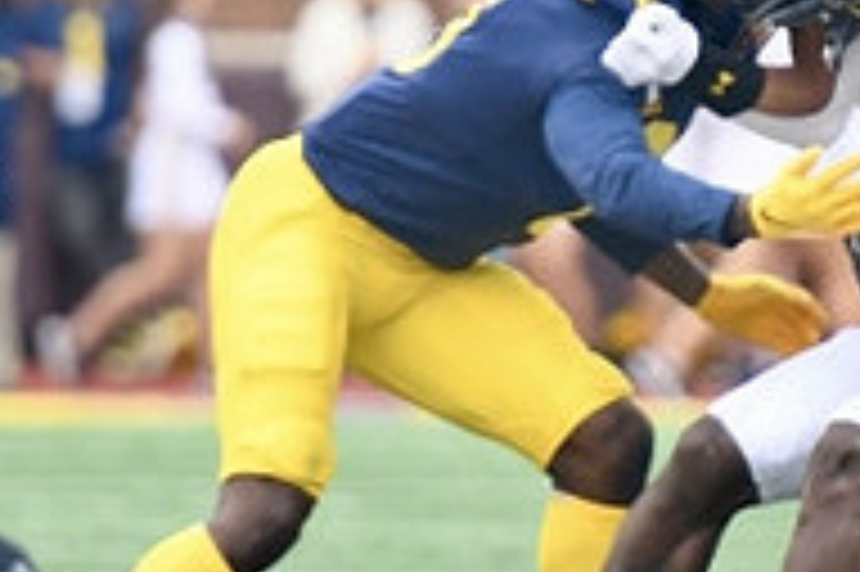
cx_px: 923
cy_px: 225
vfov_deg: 1.5
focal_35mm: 912
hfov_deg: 2.3
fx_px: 21767
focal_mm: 200
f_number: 2.8
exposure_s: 1/1250
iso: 640
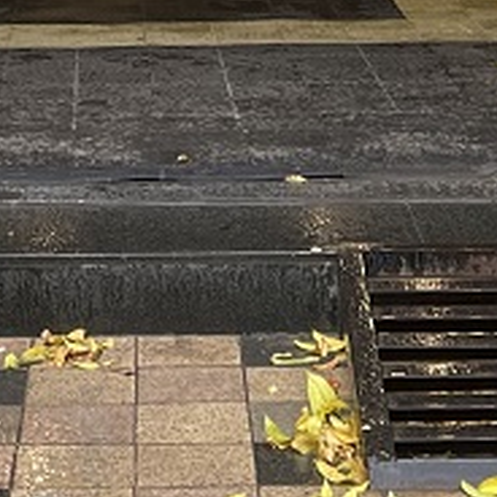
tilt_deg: +3.9
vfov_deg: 10.8
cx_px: 111
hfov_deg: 12.0
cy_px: -562
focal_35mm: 145
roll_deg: +1.6
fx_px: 2355
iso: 40
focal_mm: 5.1
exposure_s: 1/121
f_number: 1.6
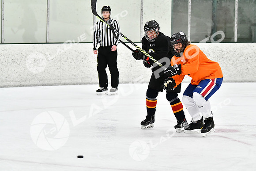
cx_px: 128
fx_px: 1088
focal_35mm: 153
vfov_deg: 9.0
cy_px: 86
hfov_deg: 13.4
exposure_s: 1/1250
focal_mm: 102
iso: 5000
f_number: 2.8
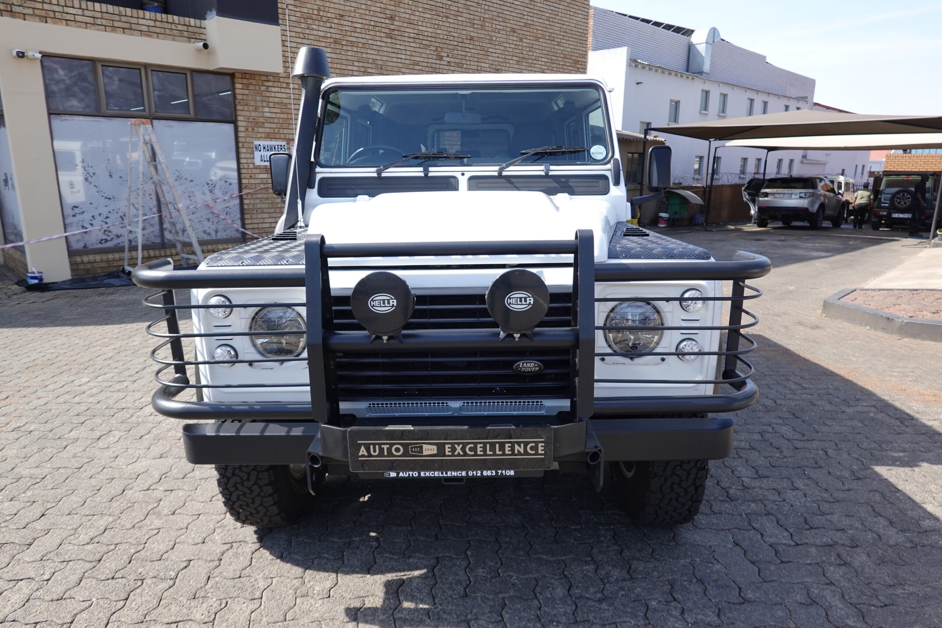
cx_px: 471
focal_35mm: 24
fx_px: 628
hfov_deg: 73.7
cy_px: 314
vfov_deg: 53.1
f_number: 2.8
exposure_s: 1/400
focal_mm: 9
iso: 125
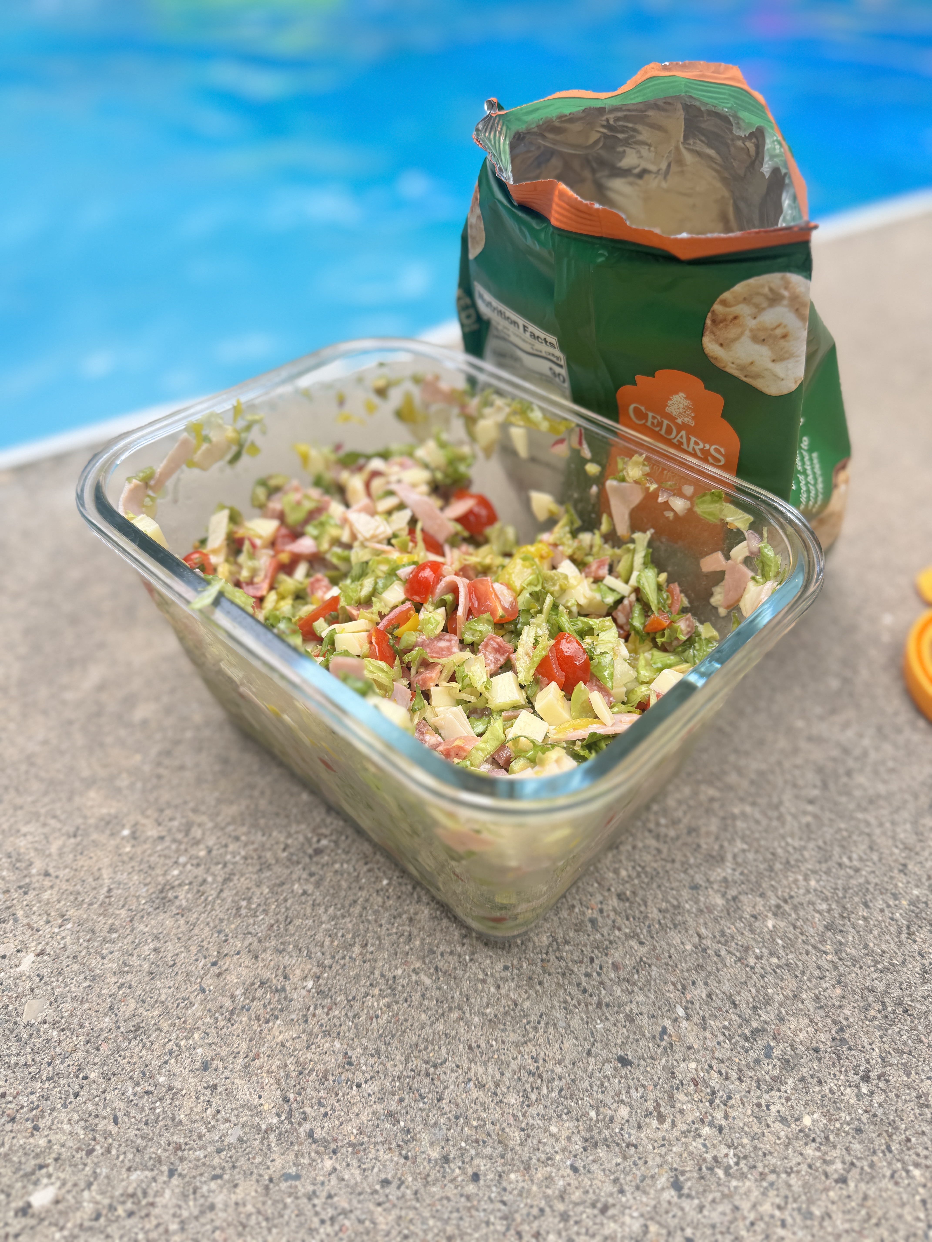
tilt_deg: -41.2
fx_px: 862
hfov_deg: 56.8
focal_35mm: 24
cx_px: 466
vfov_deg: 71.6
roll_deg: +0.6
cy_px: 621
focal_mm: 6.76
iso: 80
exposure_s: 1/419
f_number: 1.78
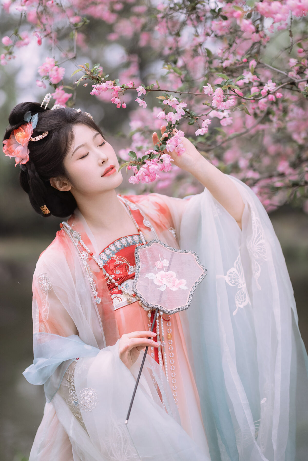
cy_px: 230
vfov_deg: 23.9
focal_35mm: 85
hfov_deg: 16.1
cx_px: 154
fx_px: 1091
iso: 200
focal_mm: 85
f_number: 1.8
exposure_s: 1/1250
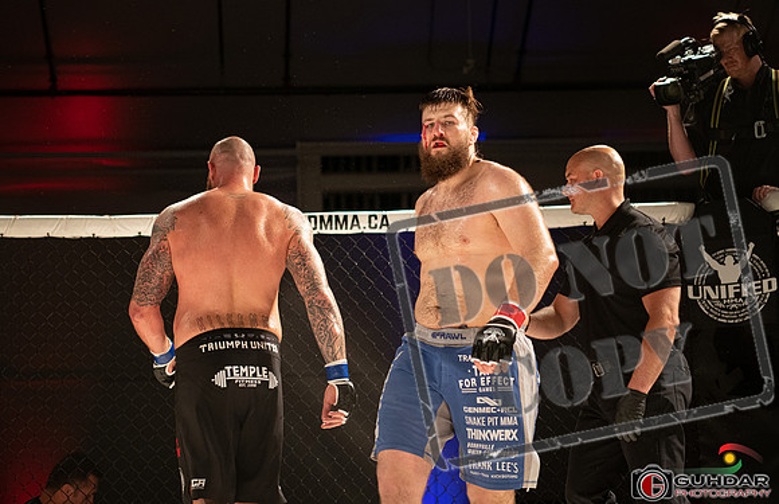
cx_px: 339
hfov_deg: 25.0
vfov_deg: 16.3
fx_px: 1753
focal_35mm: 82
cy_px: 218
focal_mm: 70
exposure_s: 1/1000
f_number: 2.8
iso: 1600
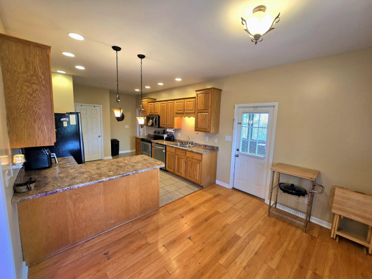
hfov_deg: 106.2
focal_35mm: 13
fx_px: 140
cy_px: 140
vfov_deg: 89.9
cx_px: 186
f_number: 2.2
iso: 160
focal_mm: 2.2
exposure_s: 1/60.2
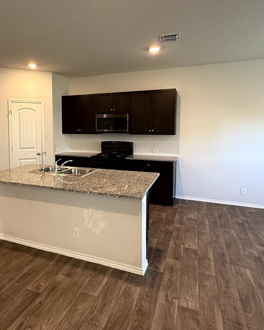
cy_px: 142
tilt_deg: +1.4
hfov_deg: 60.2
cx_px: 103
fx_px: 225
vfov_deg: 72.3
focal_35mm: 23
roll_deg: +1.1
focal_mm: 2.22
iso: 250
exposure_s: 1/60
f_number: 2.2
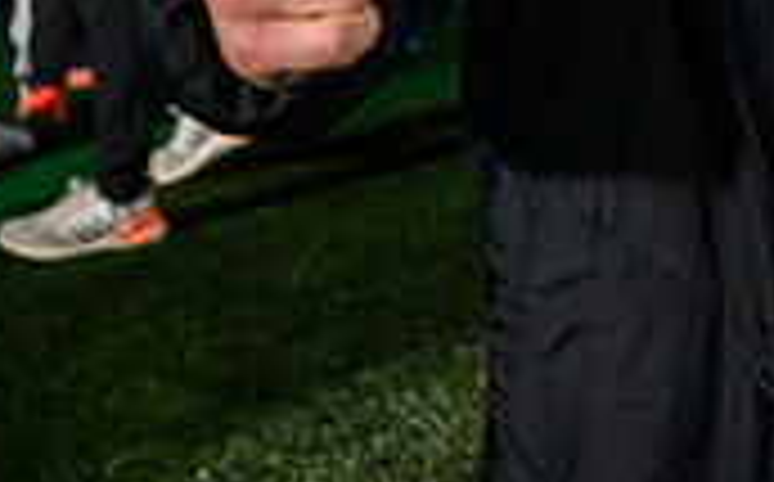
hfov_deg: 20.8
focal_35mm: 96
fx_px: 2022
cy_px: -509
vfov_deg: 12.0
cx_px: 800
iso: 8000
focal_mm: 24
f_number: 3.2
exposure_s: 1/3200
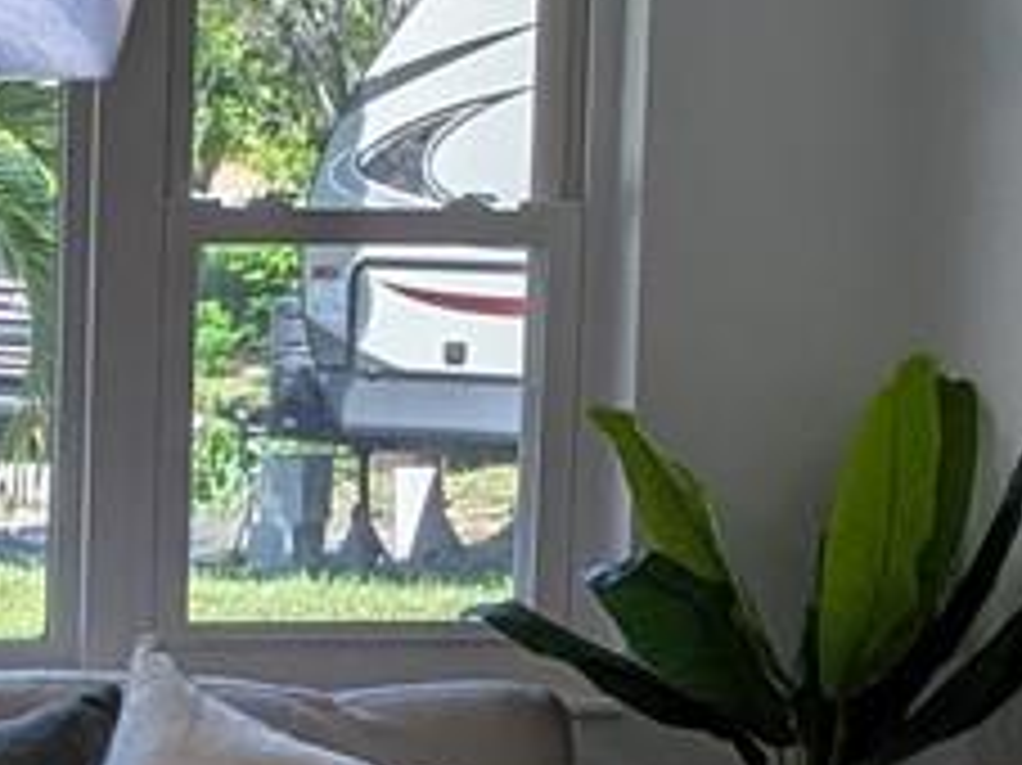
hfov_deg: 10.9
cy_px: 864
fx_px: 5193
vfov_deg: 8.4
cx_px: -389
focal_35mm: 176
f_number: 1.89
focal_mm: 5.43
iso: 59
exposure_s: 1/393
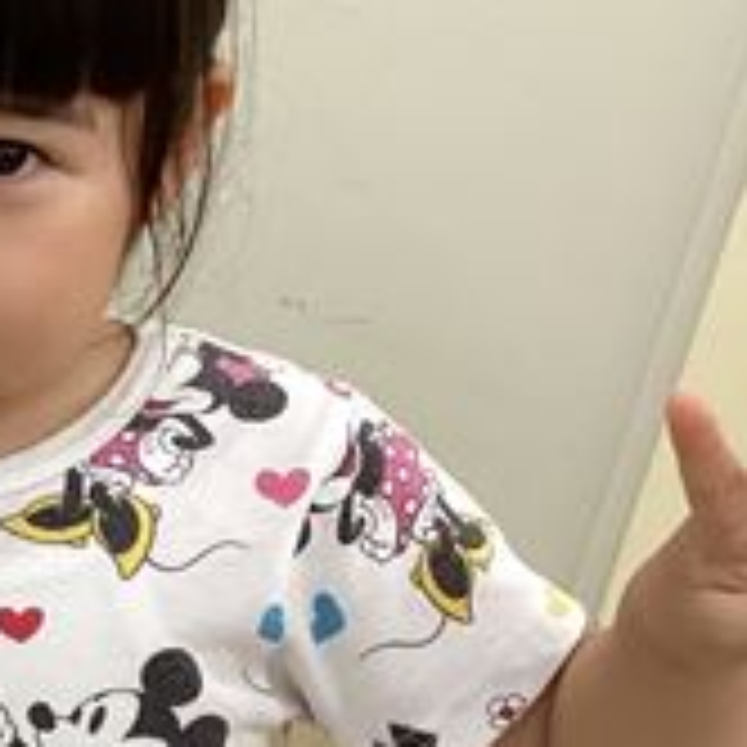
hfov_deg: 15.9
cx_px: -414
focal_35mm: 99
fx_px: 2417
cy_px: 544
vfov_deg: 17.5
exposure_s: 1/60
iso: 125
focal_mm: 3.3
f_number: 2.4
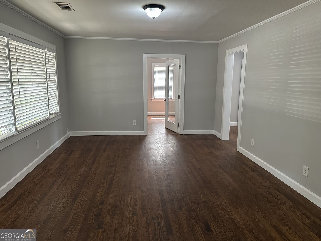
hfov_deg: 71.6
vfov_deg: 56.8
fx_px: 223
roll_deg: -0.5
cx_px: 160
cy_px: 120
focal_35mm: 24
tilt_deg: -9.6
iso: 320
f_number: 1.78
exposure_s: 1/60
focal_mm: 6.86
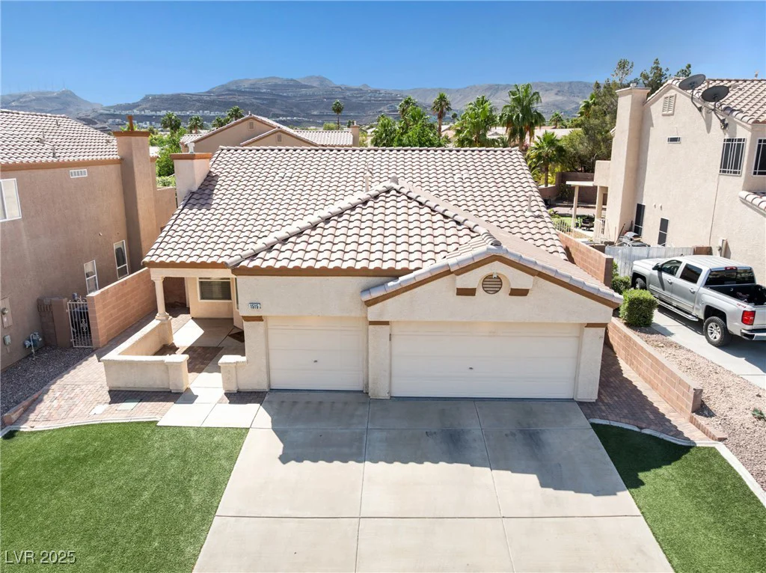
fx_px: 531
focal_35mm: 24
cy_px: 286
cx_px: 383
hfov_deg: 71.6
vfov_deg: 56.7
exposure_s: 1/200
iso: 100
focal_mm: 12.29
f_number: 2.8
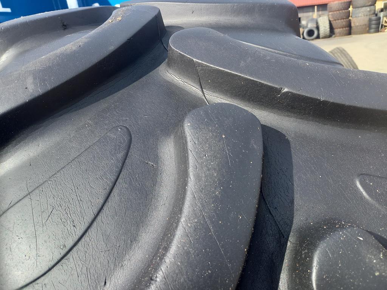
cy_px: 145
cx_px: 194
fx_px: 279
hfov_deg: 69.4
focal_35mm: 25
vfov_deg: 54.9
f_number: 1.8
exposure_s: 1/262
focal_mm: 4.65
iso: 50
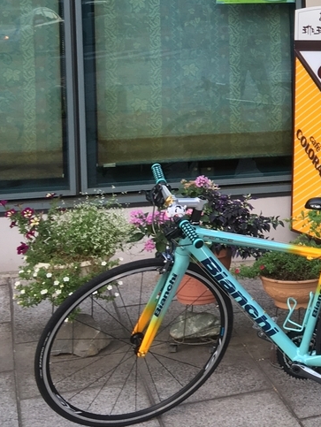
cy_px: 34
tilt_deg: -2.5
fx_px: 889
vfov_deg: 26.0
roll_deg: +1.4
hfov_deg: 18.5
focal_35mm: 72
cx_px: 455
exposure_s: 1/60
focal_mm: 4.15
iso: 25
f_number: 2.2
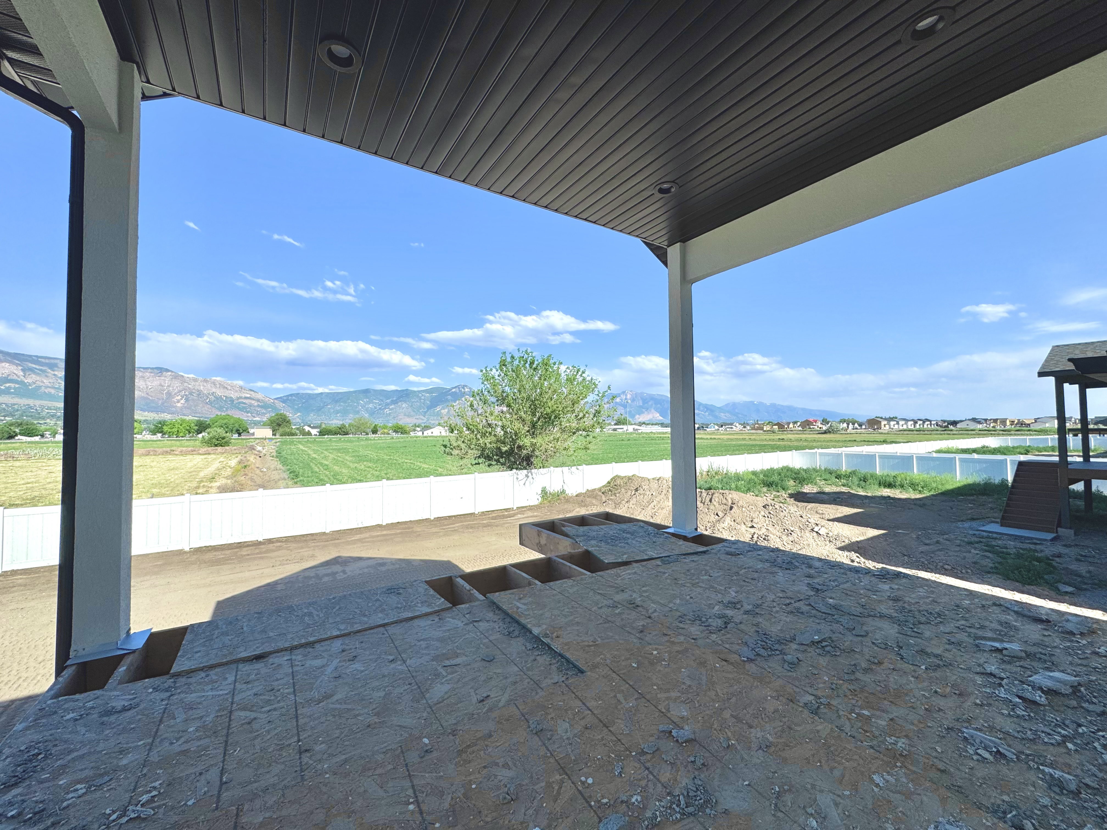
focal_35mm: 14
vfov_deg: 85.7
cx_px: 554
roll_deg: -0.5
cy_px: 415
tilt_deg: +0.7
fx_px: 448
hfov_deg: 102.1
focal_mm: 2.22
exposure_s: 1/2874
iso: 50
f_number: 2.2
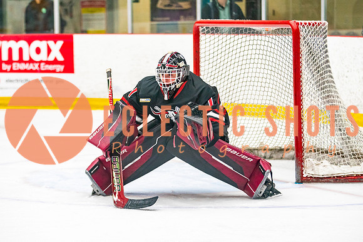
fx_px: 1732
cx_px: 187
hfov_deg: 12.0
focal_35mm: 172
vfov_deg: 8.0
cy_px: 115
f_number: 2.8
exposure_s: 1/640
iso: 3200
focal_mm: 120
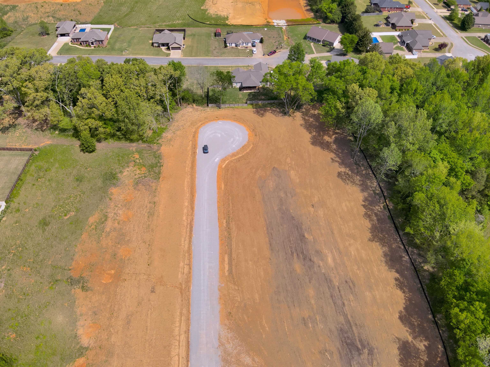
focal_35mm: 24
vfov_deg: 56.8
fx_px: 340
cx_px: 245
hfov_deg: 71.6
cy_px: 184
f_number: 2.8
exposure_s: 1/800
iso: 100
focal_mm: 4.4
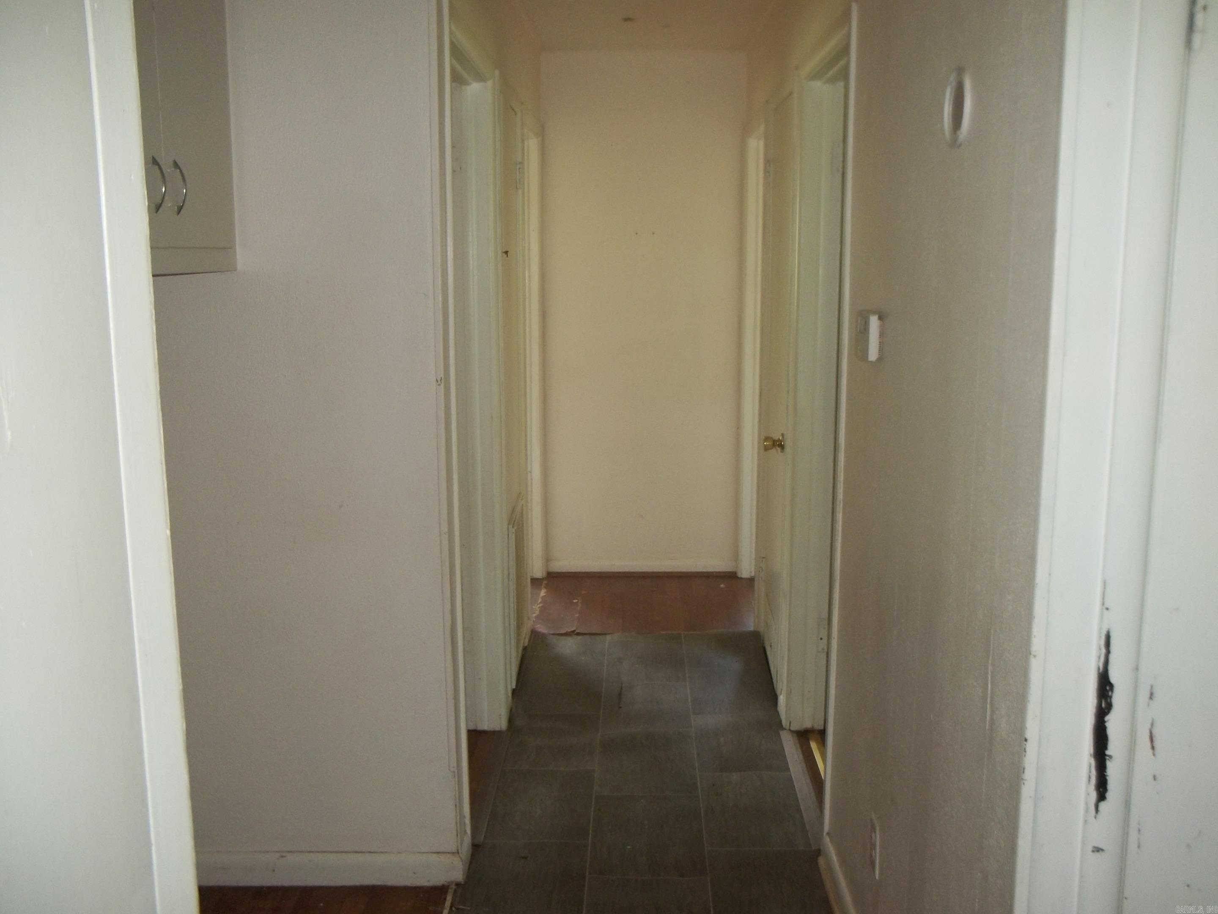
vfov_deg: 42.9
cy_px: 457
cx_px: 609
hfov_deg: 55.4
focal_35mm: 33
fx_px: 1161
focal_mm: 5.9
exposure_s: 1/30
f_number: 3.3
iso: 160
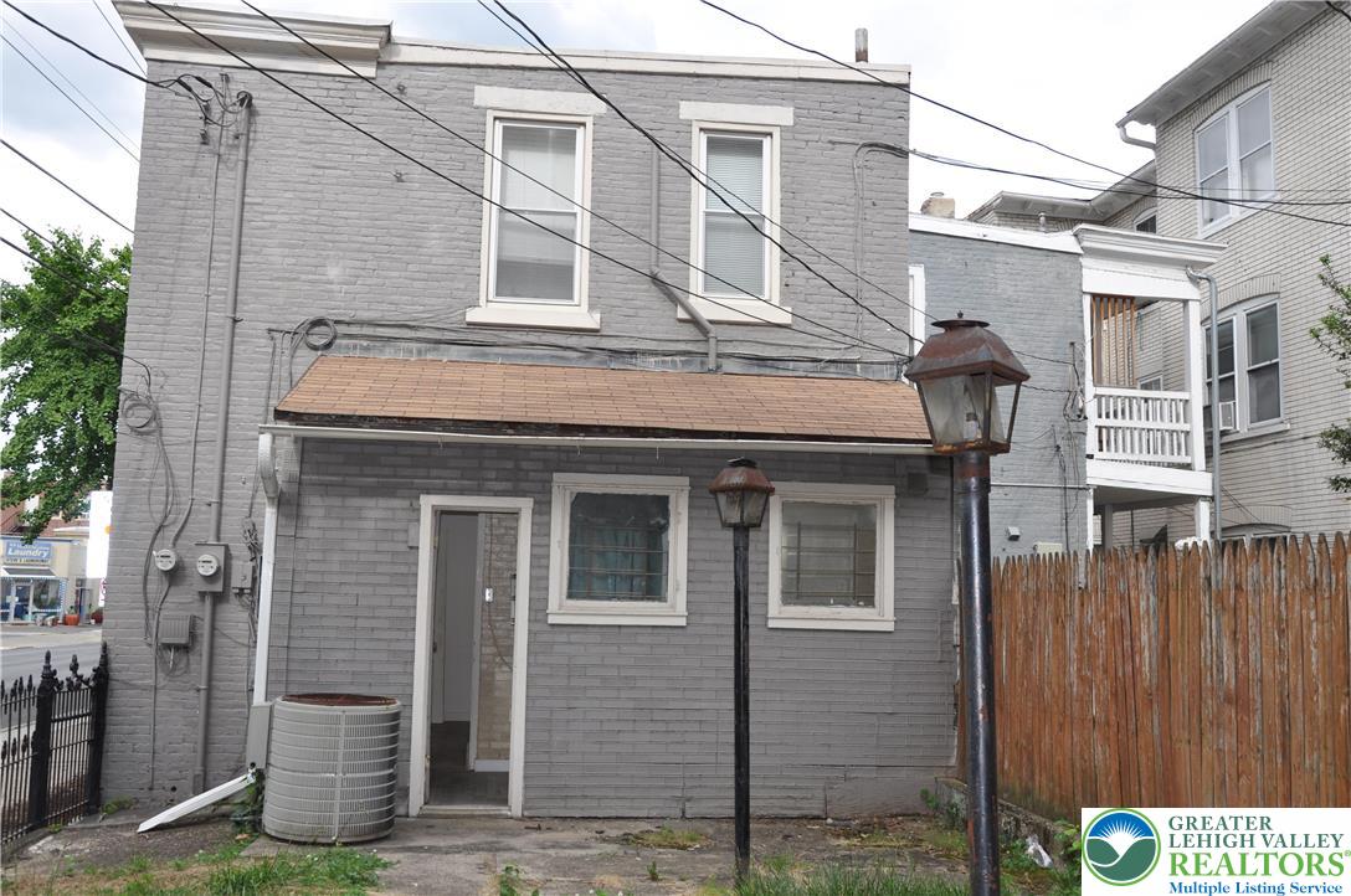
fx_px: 1180
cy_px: 448
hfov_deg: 59.6
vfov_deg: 41.6
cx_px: 676
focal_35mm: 32
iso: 200
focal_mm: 21
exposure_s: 1/200
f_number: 8
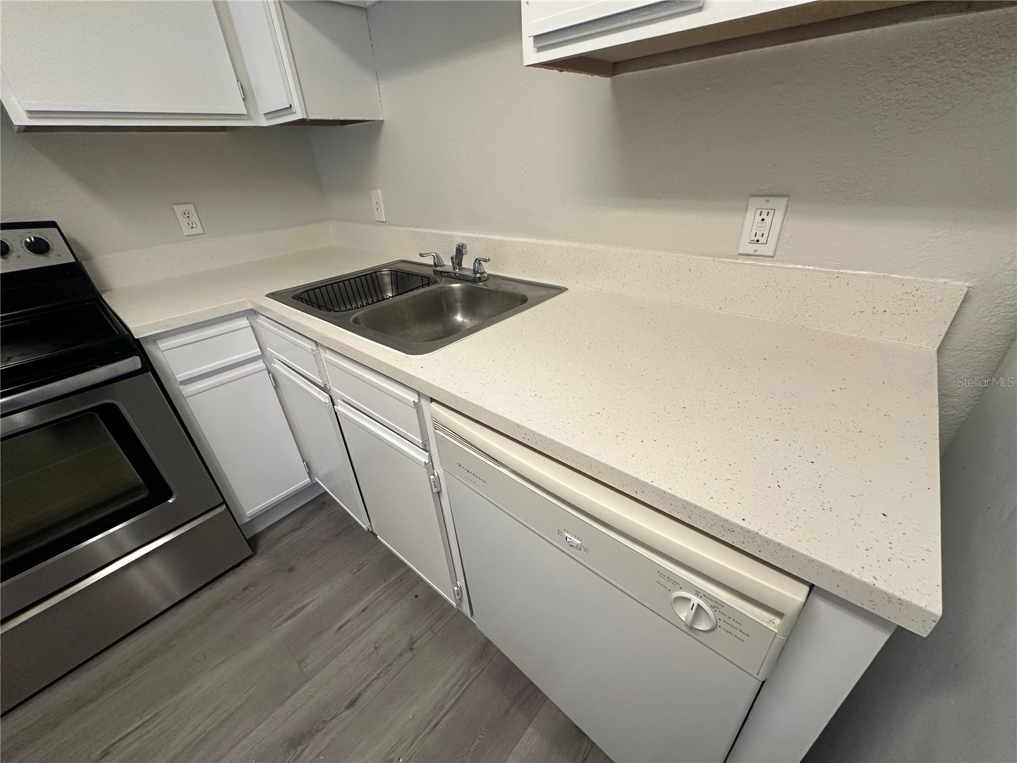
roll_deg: +4.0
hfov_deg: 102.1
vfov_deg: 85.7
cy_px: 382
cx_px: 508
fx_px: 411
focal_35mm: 14
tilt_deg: -28.2
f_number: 2.2
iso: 200
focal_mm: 2.22
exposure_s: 1/120
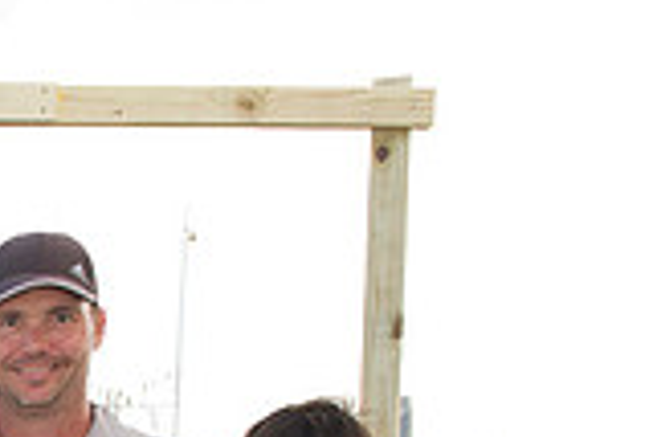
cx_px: -400
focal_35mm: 94
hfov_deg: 18.5
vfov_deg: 13.4
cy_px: 727
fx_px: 1707
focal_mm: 26
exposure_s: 1/200
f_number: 7.1
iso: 400
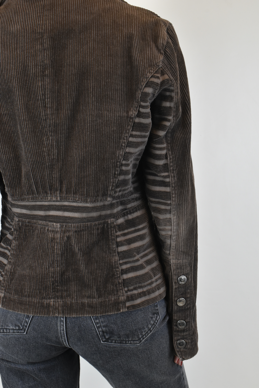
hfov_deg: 28.1
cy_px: 194
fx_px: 518
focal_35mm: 48
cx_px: 130
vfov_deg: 41.1
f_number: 13
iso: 1600
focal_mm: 32
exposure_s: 1/50
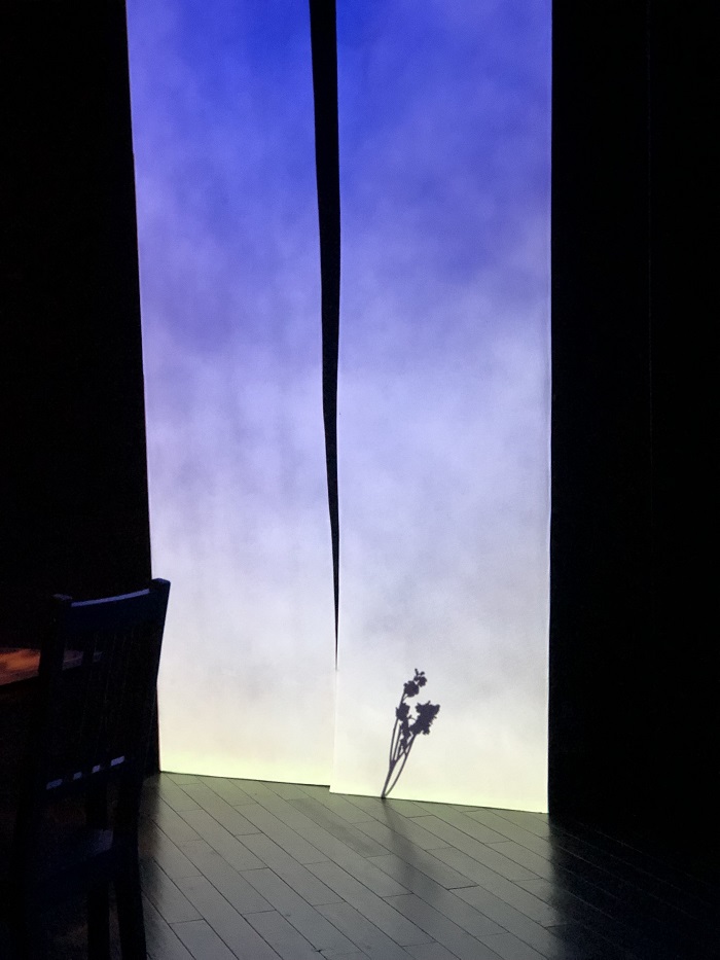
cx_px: 360
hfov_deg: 25.7
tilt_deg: -1.1
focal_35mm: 57
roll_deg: +1.4
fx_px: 1580
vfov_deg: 33.8
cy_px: 480
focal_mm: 6.6
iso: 320
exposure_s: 1/30
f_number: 2.8
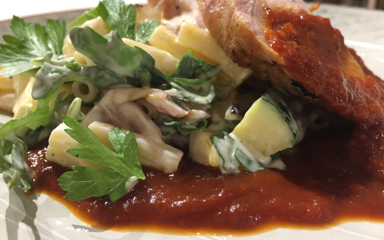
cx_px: 192
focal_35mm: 31
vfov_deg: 40.6
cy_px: 108
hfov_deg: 61.2
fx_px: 324
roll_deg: -1.0
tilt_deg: -24.4
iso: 100
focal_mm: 4.15
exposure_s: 1/30
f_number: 2.2
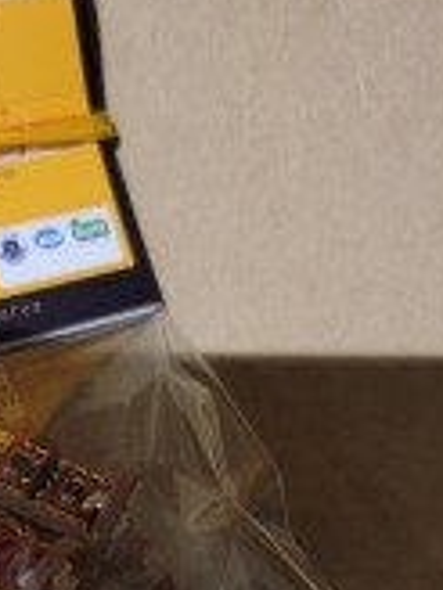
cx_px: 29
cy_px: 450
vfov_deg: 34.1
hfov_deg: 25.6
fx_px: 938
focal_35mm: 55
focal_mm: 7
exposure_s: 1/40
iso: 500
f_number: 1.8
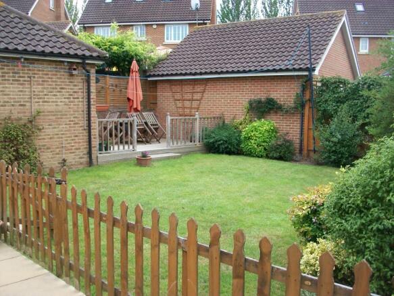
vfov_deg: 41.8
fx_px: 387
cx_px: 197
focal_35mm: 34
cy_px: 148
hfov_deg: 54.0
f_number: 2.8
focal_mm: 5.7
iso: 80
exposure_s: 1/250
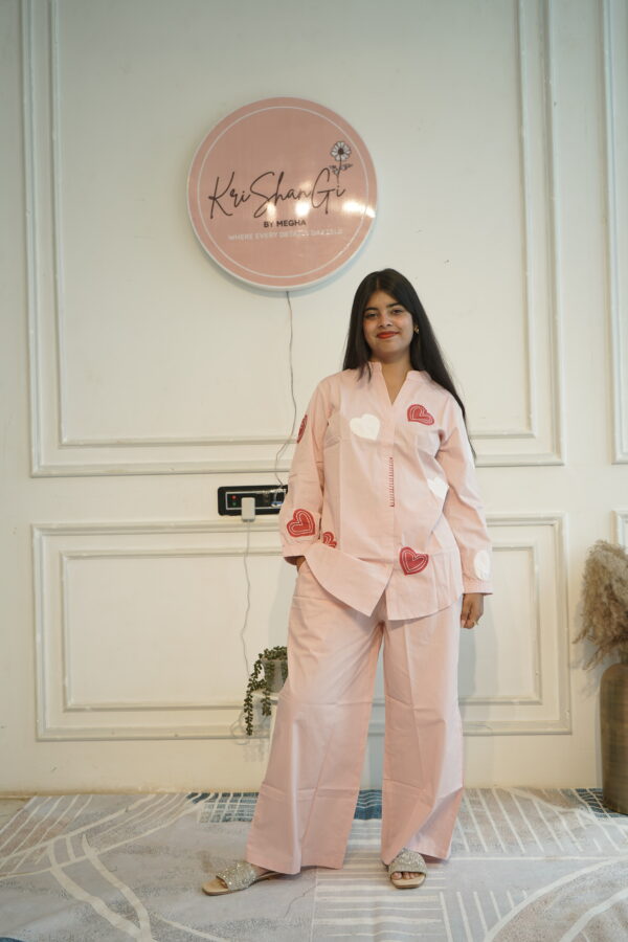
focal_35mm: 38
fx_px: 994
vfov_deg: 50.7
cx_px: 314
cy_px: 471
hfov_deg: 35.1
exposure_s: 1/100
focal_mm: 38
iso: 125
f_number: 4.5
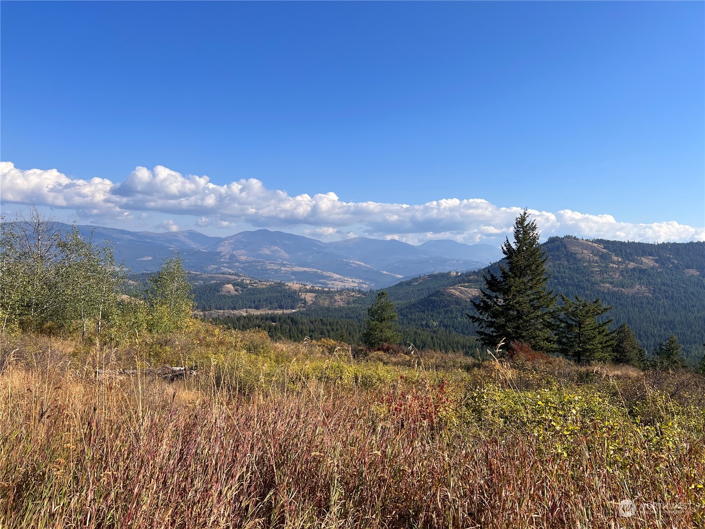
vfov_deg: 53.1
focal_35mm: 26
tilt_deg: -0.8
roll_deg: -2.9
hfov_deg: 67.3
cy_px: 264
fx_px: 530
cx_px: 352
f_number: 1.5
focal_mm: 5.7
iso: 50
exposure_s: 1/4831
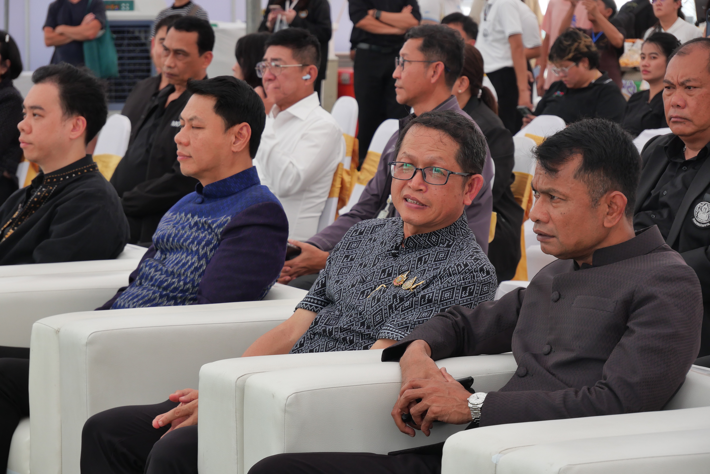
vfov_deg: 11.1
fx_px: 2447
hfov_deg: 16.5
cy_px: 237
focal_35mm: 124
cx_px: 355
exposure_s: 1/80
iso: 250
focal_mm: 60
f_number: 5.6
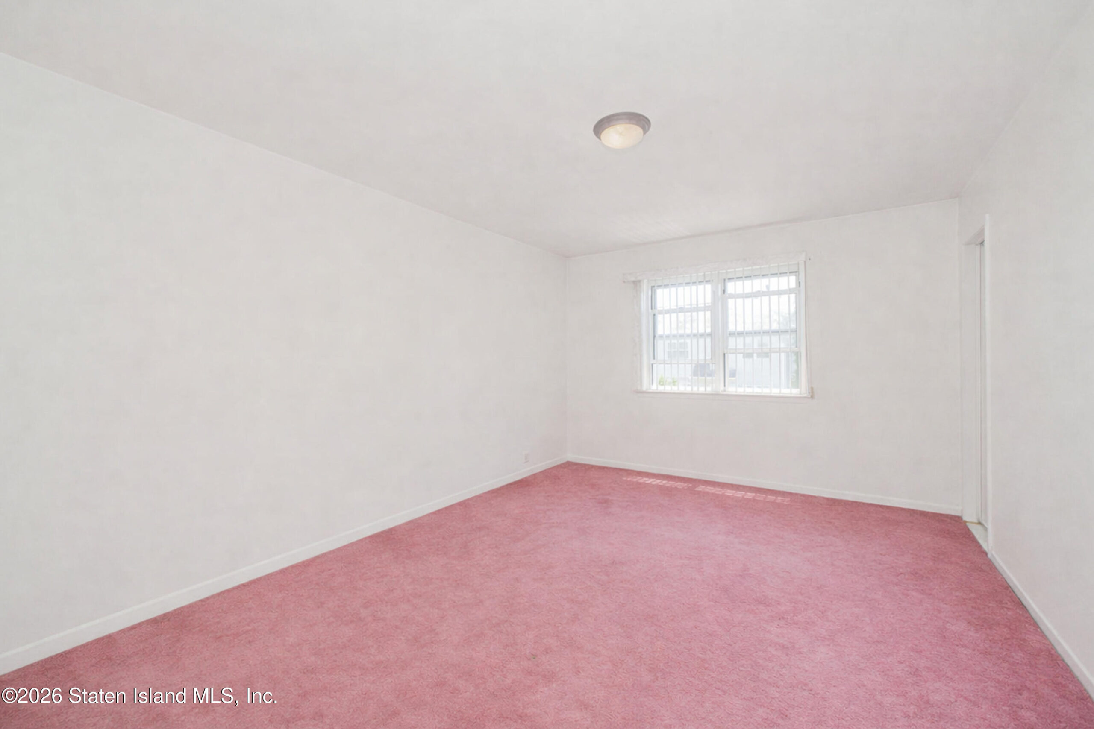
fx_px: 456
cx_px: 547
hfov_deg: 100.4
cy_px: 364
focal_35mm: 15
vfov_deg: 77.3
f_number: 7.1
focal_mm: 10
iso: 1000
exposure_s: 1/125
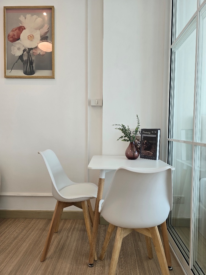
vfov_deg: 73.9
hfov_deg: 58.9
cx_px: 103
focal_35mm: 23
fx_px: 182
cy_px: 138
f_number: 1.7
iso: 40
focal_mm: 6.3
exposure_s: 1/180
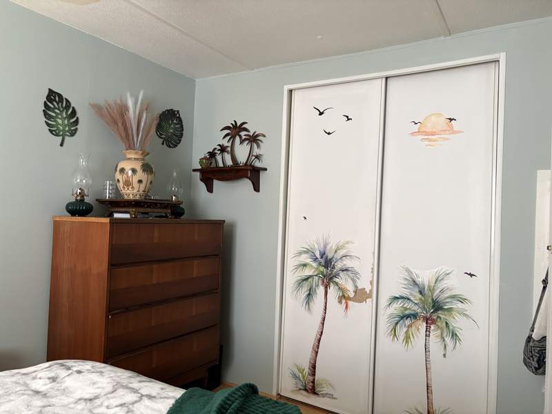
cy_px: 207
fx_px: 415
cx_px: 276
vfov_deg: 53.1
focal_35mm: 26
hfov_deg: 67.3
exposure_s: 1/60
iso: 320
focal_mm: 5.96
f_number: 1.6
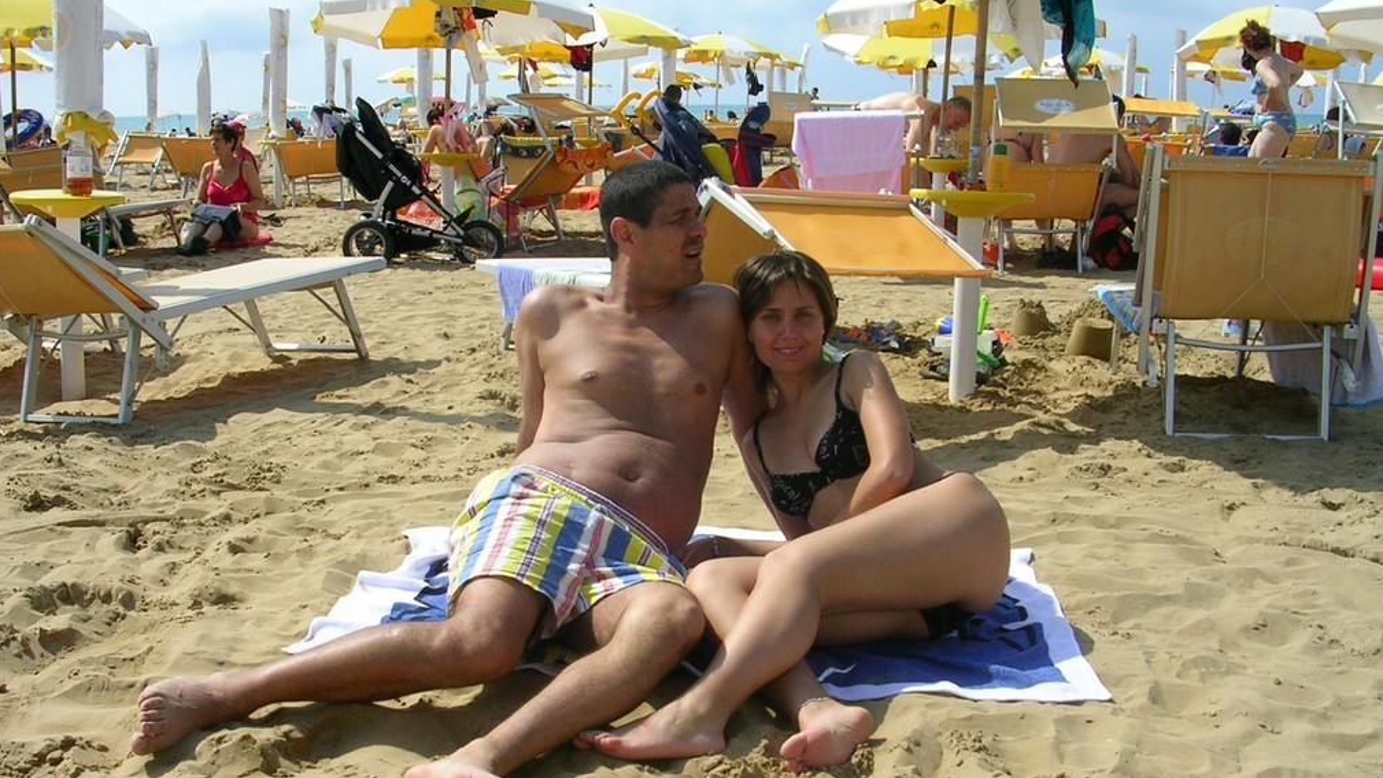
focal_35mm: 42
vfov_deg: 28.2
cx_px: 698
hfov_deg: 48.3
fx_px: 1540
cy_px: 500
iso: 50
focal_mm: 5.8
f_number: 5.6
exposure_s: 1/360
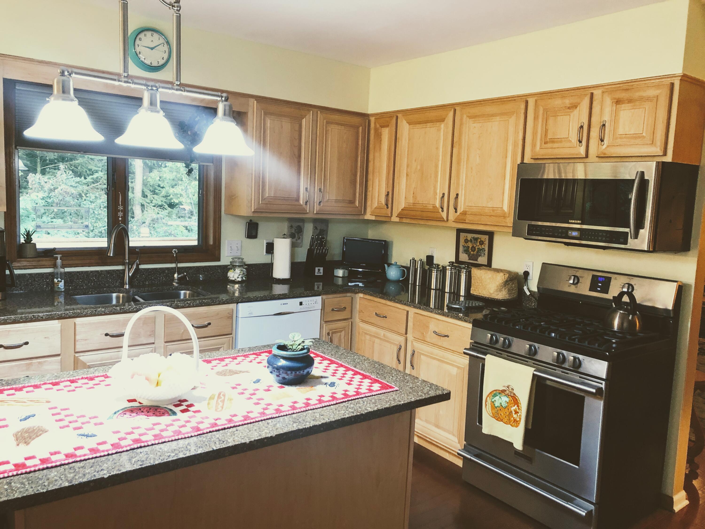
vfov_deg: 49.7
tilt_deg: -6.8
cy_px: 264
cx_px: 352
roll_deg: -2.7
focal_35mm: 28
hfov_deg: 63.4
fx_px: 570
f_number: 1.8
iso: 50
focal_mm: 3.99
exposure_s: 1/15
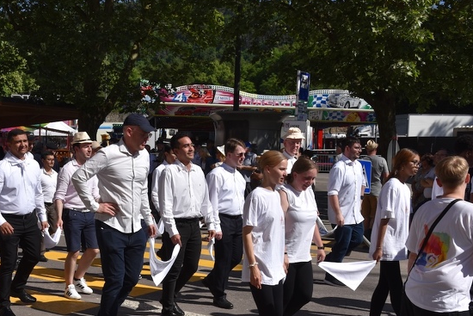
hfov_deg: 39.8
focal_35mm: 49
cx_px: 150
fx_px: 644
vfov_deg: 27.5
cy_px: 192
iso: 200
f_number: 11
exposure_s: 1/500
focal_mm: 34
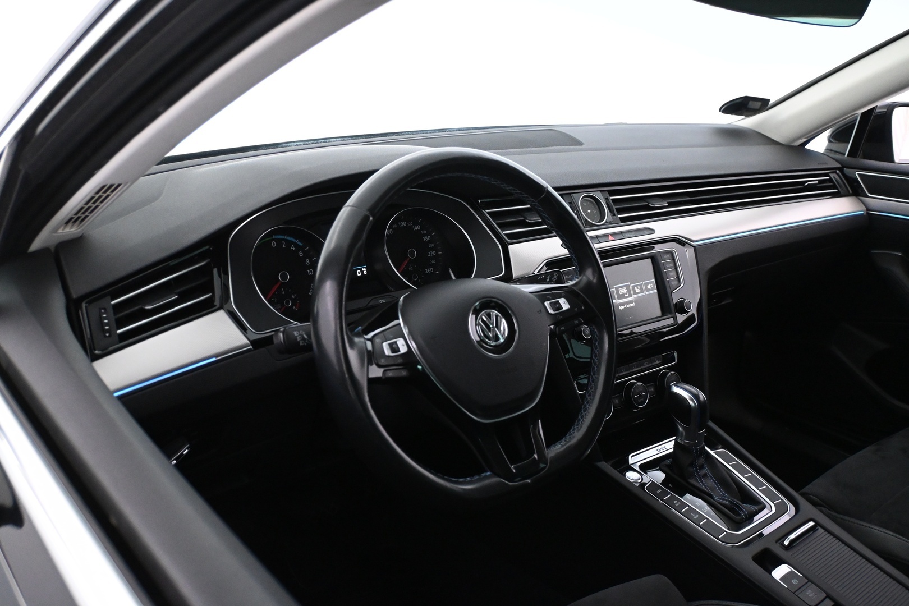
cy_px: 303
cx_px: 454
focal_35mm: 32
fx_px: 814
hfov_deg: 58.3
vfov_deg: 40.8
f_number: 4
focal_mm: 21.5
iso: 4000
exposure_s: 1/50
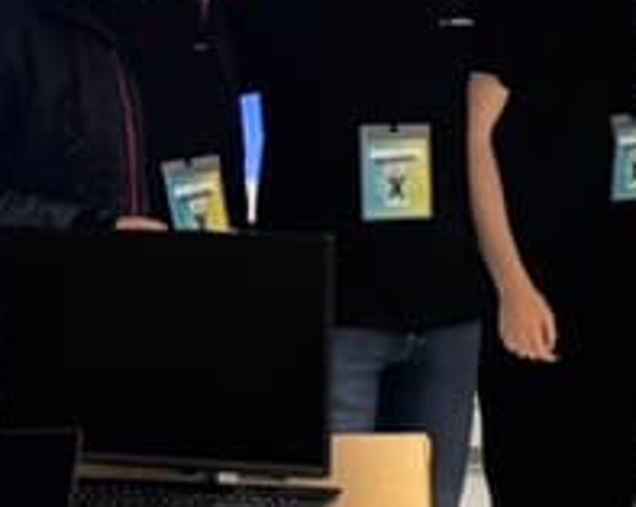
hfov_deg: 12.7
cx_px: 1304
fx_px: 2481
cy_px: 81
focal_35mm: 132
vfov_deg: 11.6
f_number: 1.6
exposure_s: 1/60
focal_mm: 5.96
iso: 250
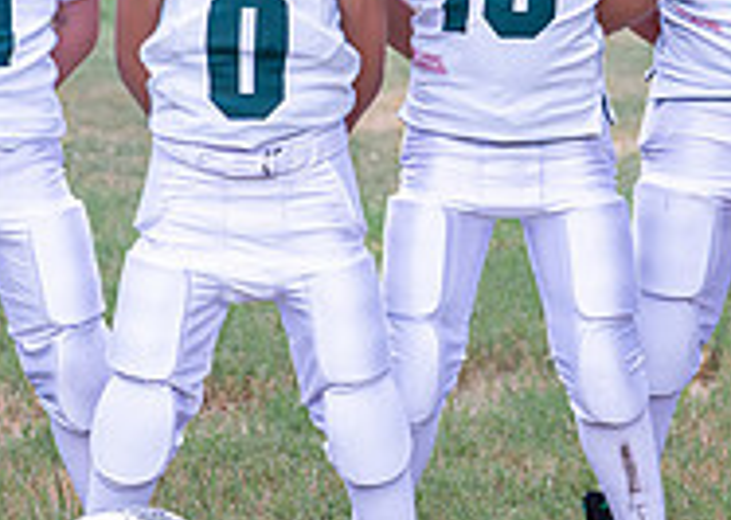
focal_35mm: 228
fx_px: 4727
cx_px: 339
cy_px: 108
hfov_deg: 8.8
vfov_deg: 6.3
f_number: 2.8
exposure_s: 1/320
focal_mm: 50
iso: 800
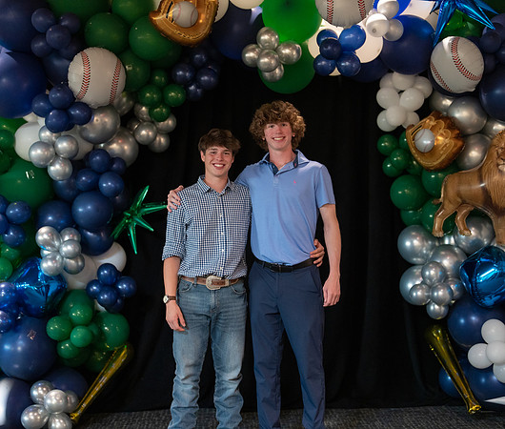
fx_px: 895
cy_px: 214
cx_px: 254
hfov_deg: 31.5
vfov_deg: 26.9
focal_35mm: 58
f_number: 1.2
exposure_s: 1/320
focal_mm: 50
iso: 1600
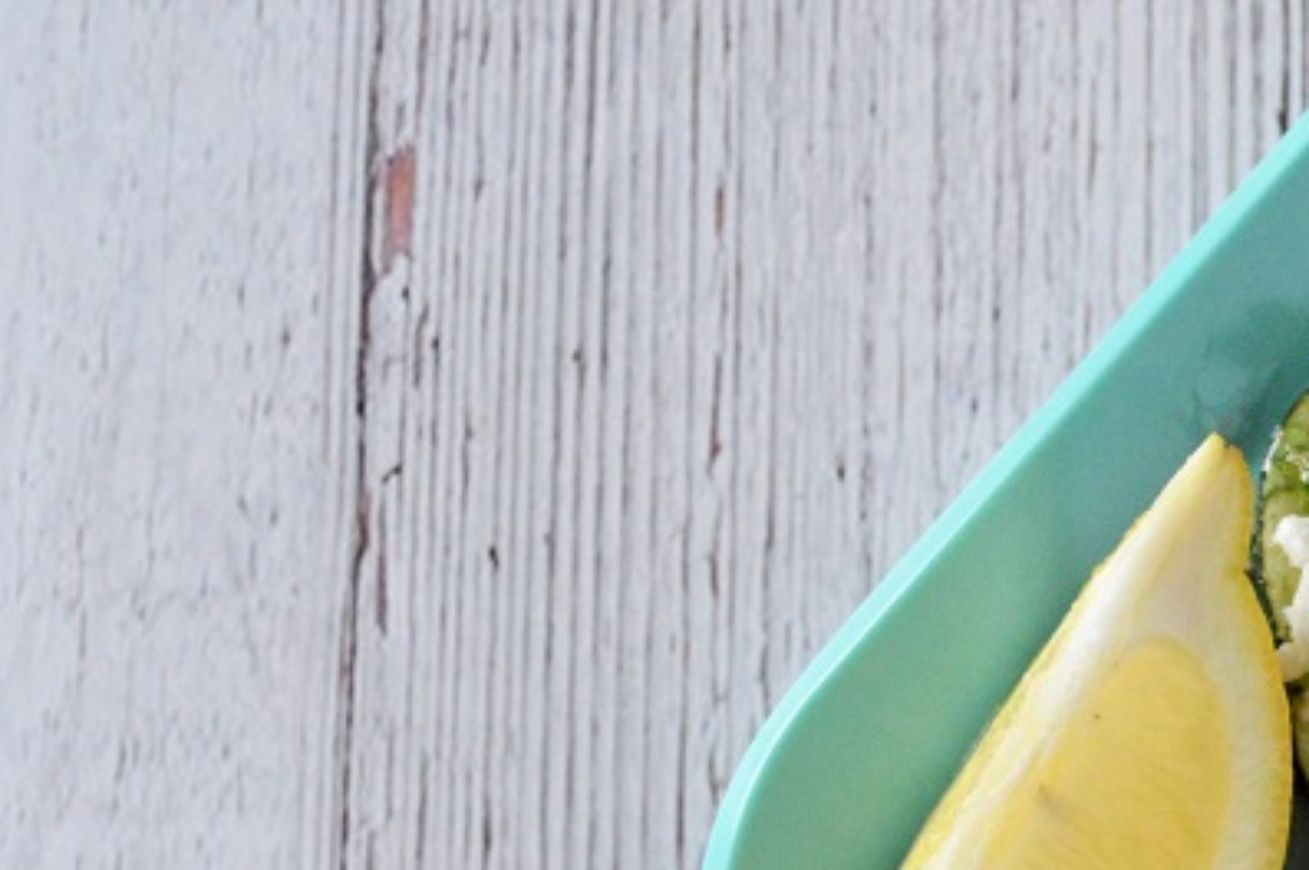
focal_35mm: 102
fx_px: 3706
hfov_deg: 19.4
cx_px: 1322
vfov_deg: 13.2
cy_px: 913
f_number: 4.5
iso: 3200
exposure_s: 1/500
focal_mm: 30
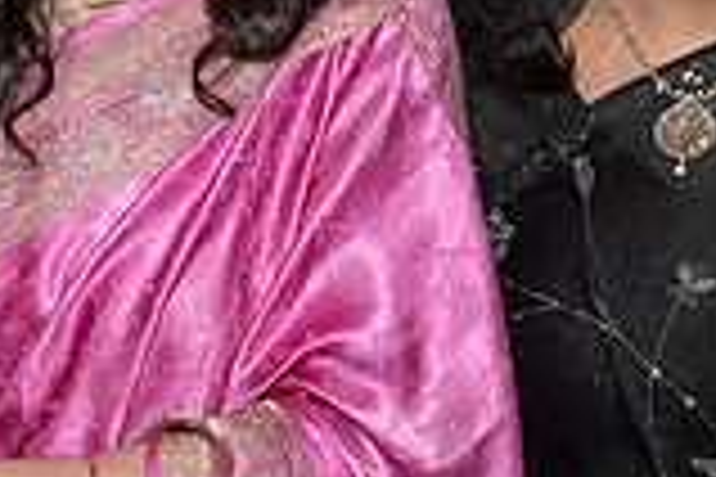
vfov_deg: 8.5
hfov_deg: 12.7
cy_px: 54
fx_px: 3202
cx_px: 522
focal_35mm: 161
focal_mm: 26
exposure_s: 1/250
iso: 400
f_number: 7.1
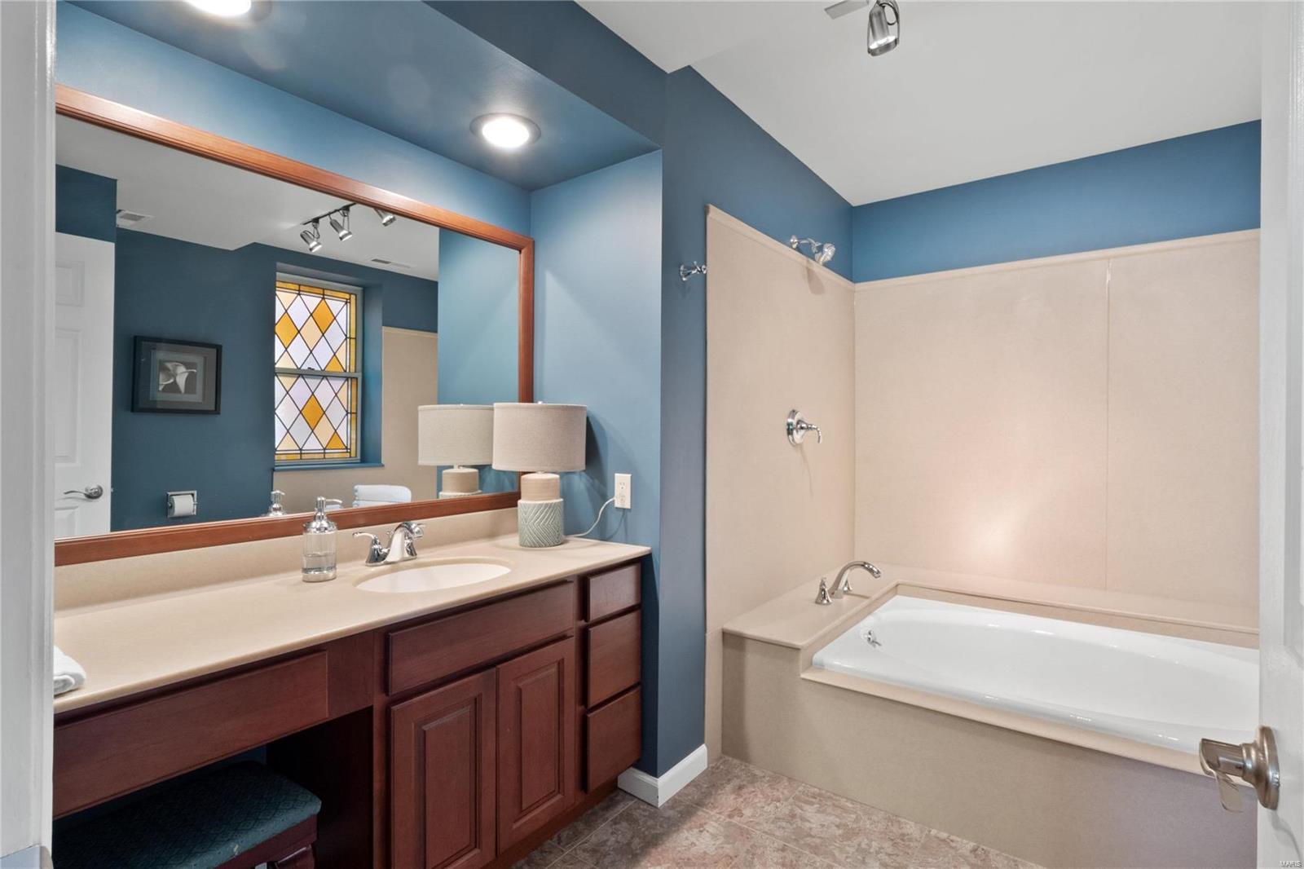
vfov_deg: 73.7
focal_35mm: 16
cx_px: 652
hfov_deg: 96.7
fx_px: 579
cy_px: 434
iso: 400
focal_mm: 8
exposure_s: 1.6
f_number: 10
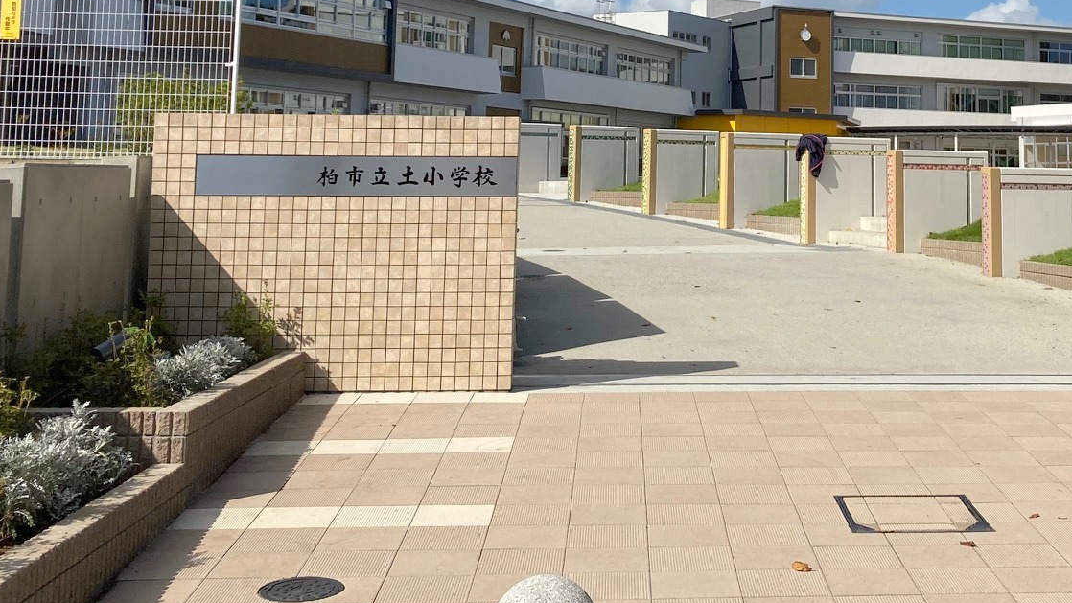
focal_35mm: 55
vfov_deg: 21.2
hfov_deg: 37.1
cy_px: 20
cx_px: 775
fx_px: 1563
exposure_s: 1/3690
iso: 25
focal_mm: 3.99
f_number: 1.8
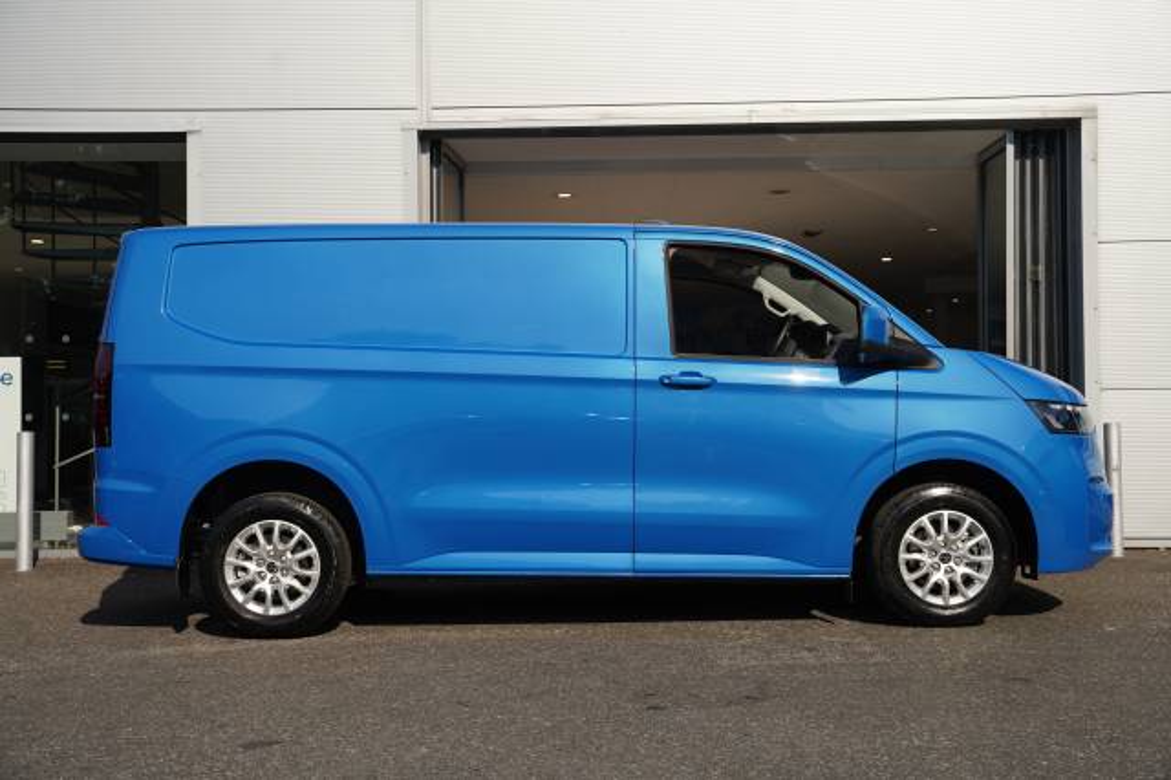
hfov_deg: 45.3
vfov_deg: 31.0
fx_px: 1404
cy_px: 390
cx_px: 586
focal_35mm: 43
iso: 100
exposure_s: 1/500
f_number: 4.5
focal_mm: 43.2
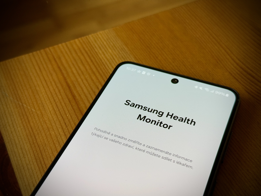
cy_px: 98
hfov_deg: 39.7
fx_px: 362
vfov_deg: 30.3
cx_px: 130
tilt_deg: -48.0
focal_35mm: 48
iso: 200
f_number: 1.78
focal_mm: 6.76
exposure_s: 1/60
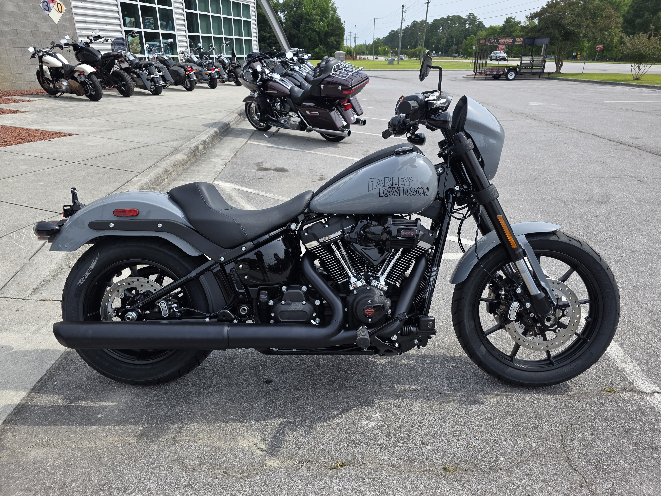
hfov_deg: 73.9
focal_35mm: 23
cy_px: 248
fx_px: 439
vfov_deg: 58.9
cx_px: 330
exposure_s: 1/3697
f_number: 1.7
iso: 80
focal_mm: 6.3
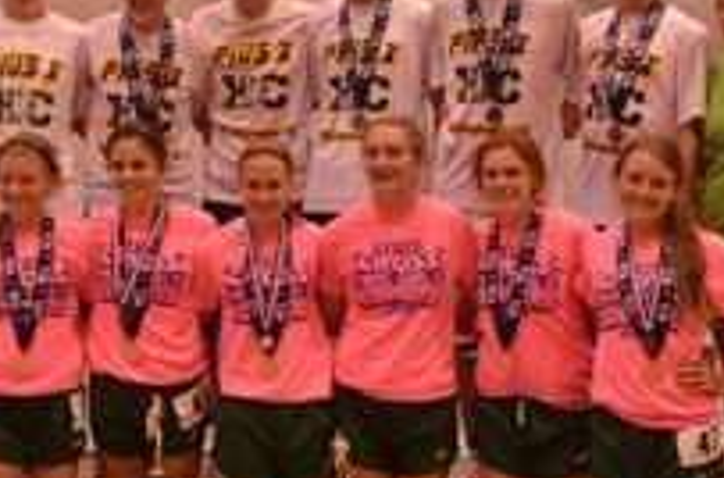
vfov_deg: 11.7
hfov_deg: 17.6
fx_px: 2328
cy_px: 91
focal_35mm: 116
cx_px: 221
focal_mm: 35
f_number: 5.6
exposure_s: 1/160
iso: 800
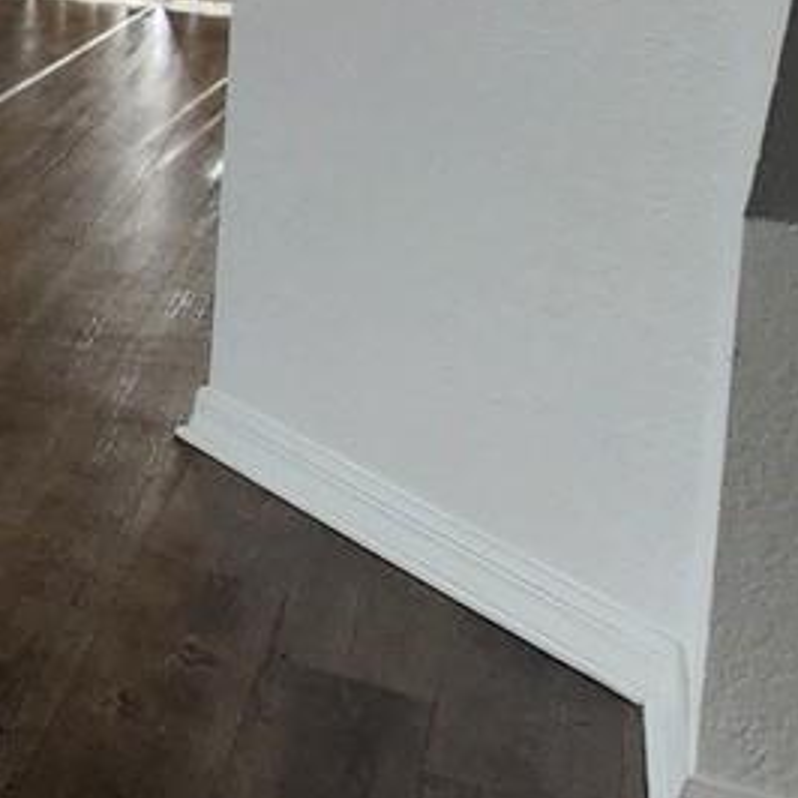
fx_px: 1800
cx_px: -1251
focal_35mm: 69
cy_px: -186
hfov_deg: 13.9
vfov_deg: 22.8
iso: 100
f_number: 2.2
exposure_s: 1/120
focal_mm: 2.2
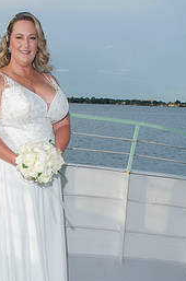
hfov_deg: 21.1
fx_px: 491
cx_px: 31
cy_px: 199
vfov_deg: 31.6
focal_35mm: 63
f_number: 8
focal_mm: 24
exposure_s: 1/250
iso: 100
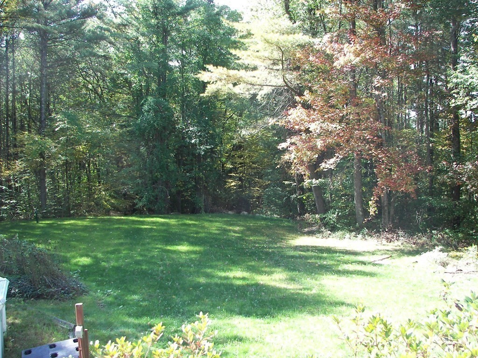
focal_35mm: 36
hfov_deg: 51.4
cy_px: 179
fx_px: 497
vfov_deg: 39.7
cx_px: 239
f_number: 2.8
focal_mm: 6
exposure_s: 1/80
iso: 50
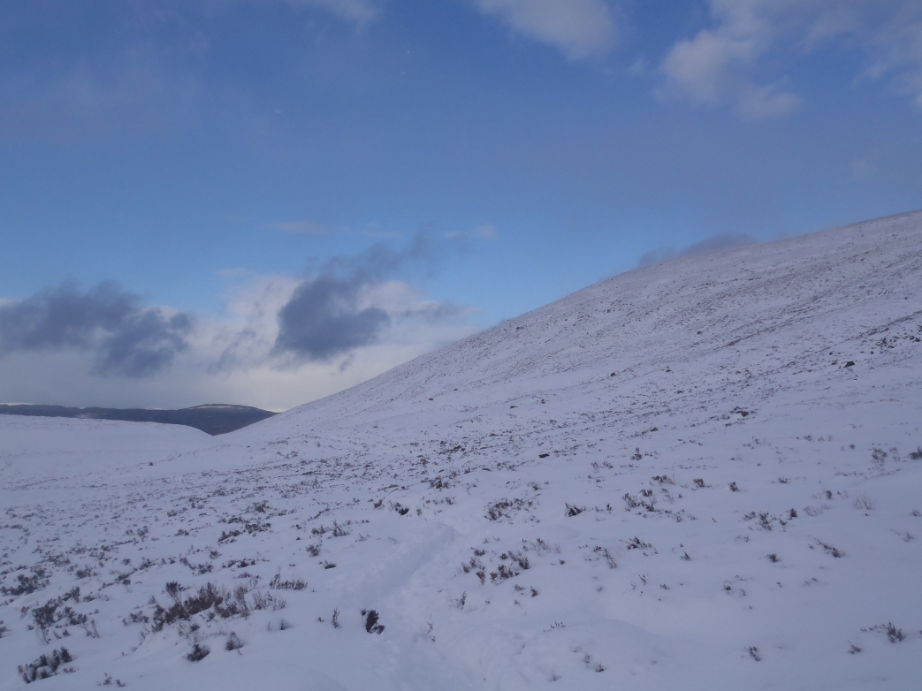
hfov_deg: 50.1
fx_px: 985
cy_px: 342
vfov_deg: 38.7
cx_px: 452
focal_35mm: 37
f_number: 5
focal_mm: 6.53
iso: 80
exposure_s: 1/640
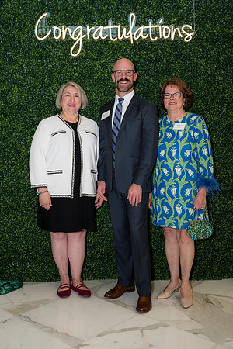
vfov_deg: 47.4
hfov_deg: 32.6
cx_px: 116
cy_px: 174
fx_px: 398
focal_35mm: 41
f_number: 5
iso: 400
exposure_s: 1/160
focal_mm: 41
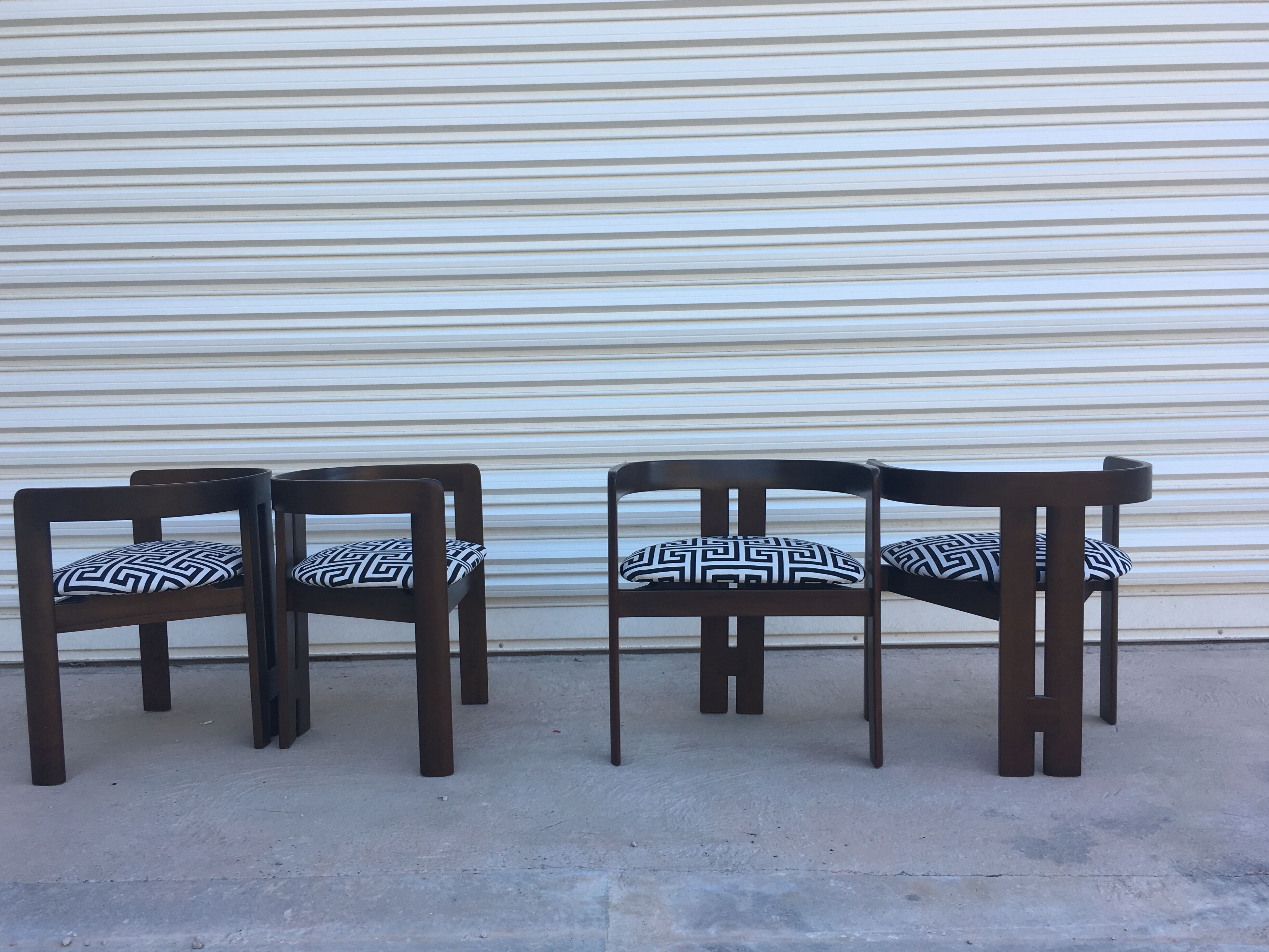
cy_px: 469
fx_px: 1100
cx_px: 614
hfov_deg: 60.0
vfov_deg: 46.8
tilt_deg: -1.6
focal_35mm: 30
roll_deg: +2.5
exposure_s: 1/129
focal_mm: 4.15
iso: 25
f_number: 2.2
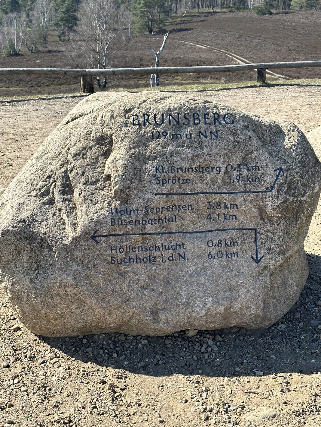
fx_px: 593
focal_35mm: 48
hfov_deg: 30.3
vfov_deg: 39.7
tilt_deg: -21.4
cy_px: 214
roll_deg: -2.1
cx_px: 160
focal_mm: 6.86
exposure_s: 1/1916
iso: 64
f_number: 1.78
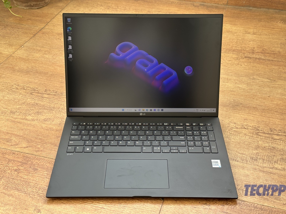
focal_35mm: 48
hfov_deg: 39.7
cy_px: 107
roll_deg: -1.1
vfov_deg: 30.3
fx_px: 397
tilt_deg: -35.4
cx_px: 143
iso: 50
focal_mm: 6.86
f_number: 1.78
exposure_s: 1/212
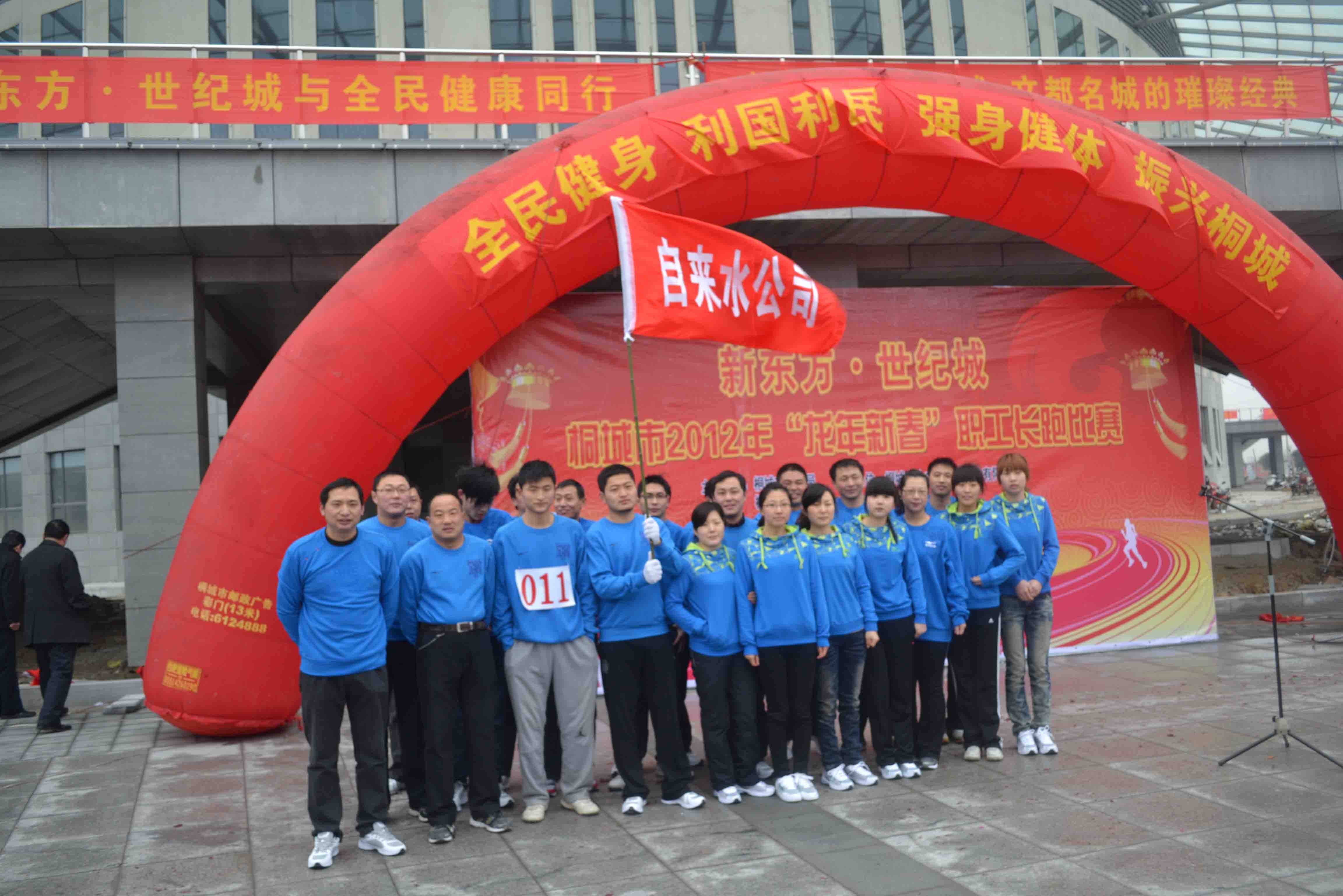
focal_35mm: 30
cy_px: 448
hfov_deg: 61.9
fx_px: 1119
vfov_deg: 43.6
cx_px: 672
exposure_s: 1/60
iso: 100
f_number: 3.8
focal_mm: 20
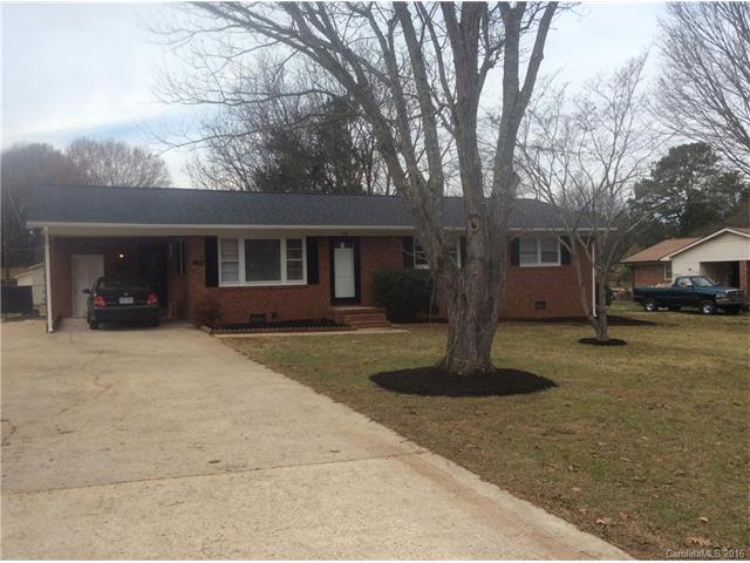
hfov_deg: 56.8
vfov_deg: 44.2
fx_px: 693
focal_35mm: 32
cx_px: 375
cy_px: 282
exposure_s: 1/784
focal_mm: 3.3
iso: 32
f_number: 2.4
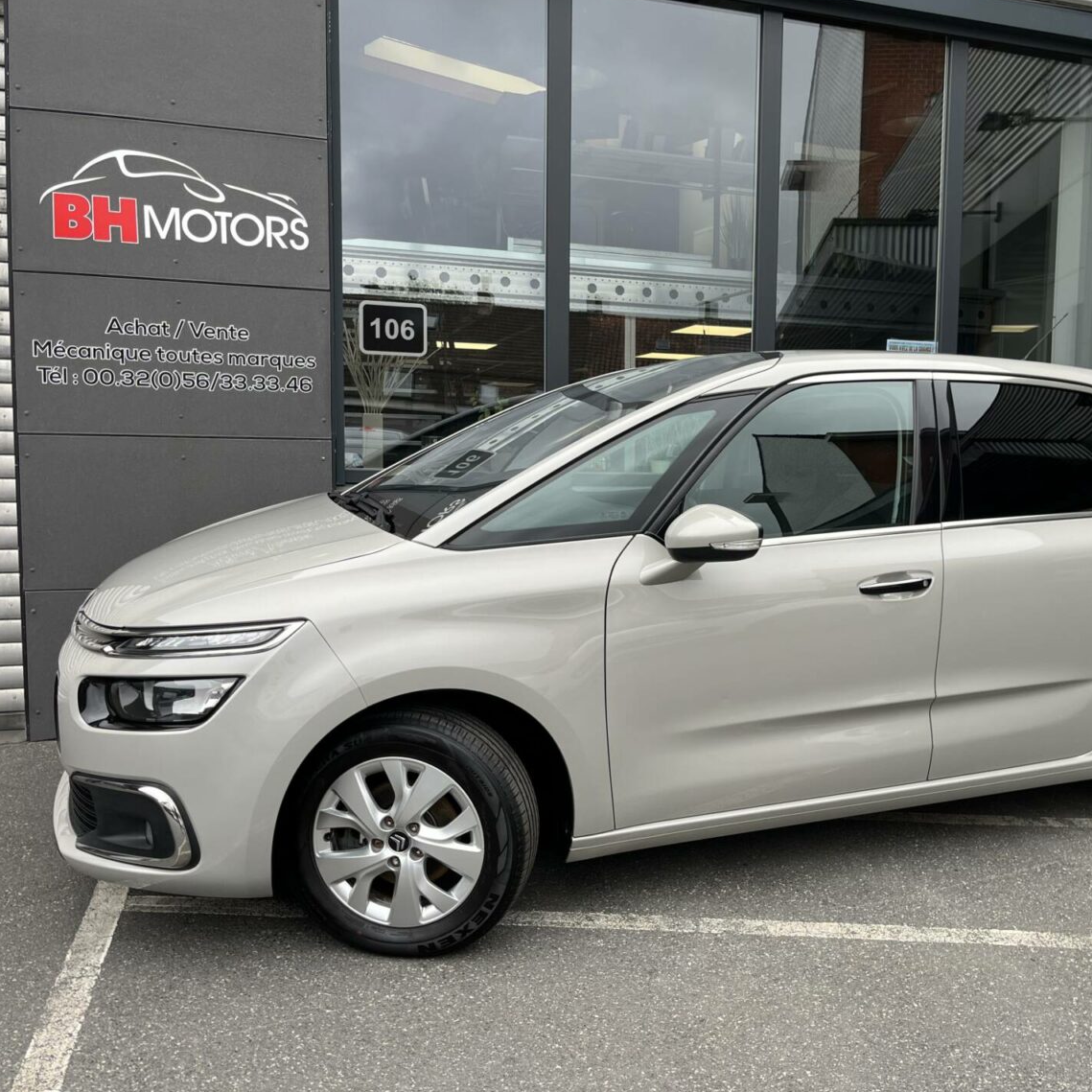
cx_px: 687
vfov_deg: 52.5
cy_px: 542
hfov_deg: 51.9
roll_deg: -1.7
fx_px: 1106
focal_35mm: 31
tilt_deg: -5.7
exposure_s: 1/513
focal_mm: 5.1
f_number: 1.6
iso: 50
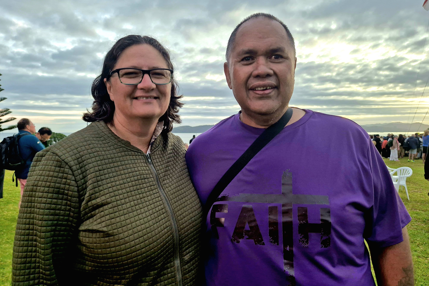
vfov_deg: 53.1
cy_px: 147
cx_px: 214
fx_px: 286
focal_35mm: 24
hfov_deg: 73.7
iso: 200
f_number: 1.8
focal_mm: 5.4
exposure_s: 1/100
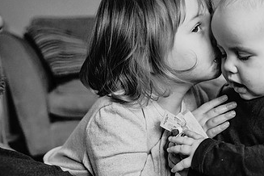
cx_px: 230
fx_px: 455
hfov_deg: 31.1
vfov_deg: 21.9
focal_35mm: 62
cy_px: 80
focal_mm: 35
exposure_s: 1/160
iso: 1250
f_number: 3.5
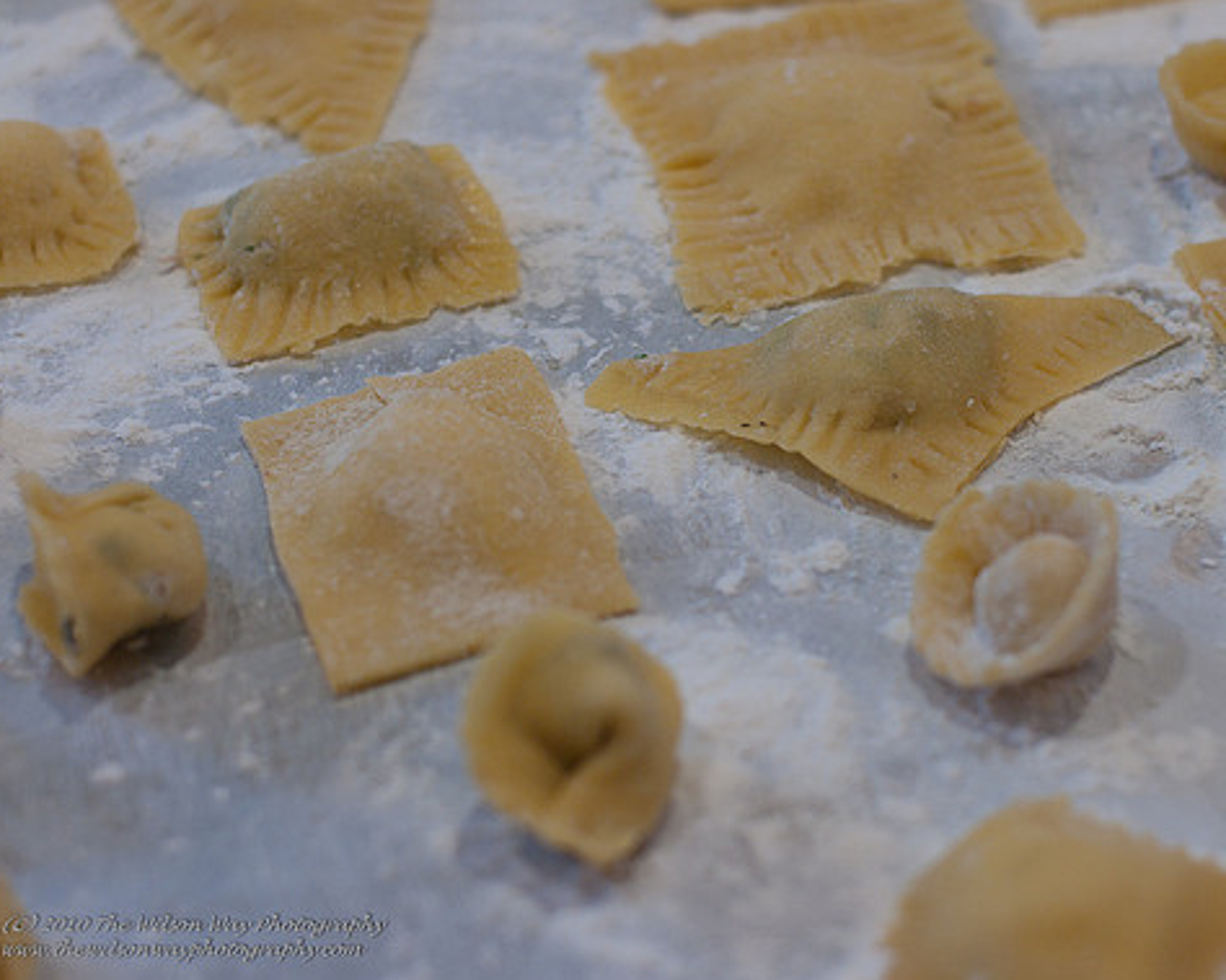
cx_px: 735
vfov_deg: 17.9
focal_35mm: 86
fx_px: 3120
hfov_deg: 22.2
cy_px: 495
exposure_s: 1/180
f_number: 2.8
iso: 800
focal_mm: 50
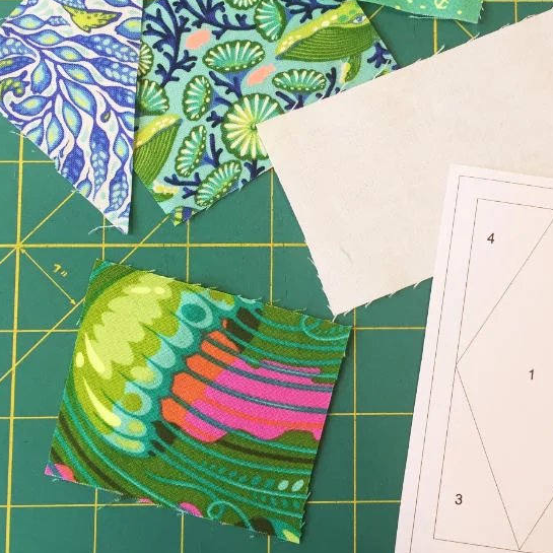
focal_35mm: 47
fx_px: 849
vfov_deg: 35.7
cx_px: 368
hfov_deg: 35.7
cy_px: 184
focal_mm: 4.2
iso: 80
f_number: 2.2
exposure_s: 1/33
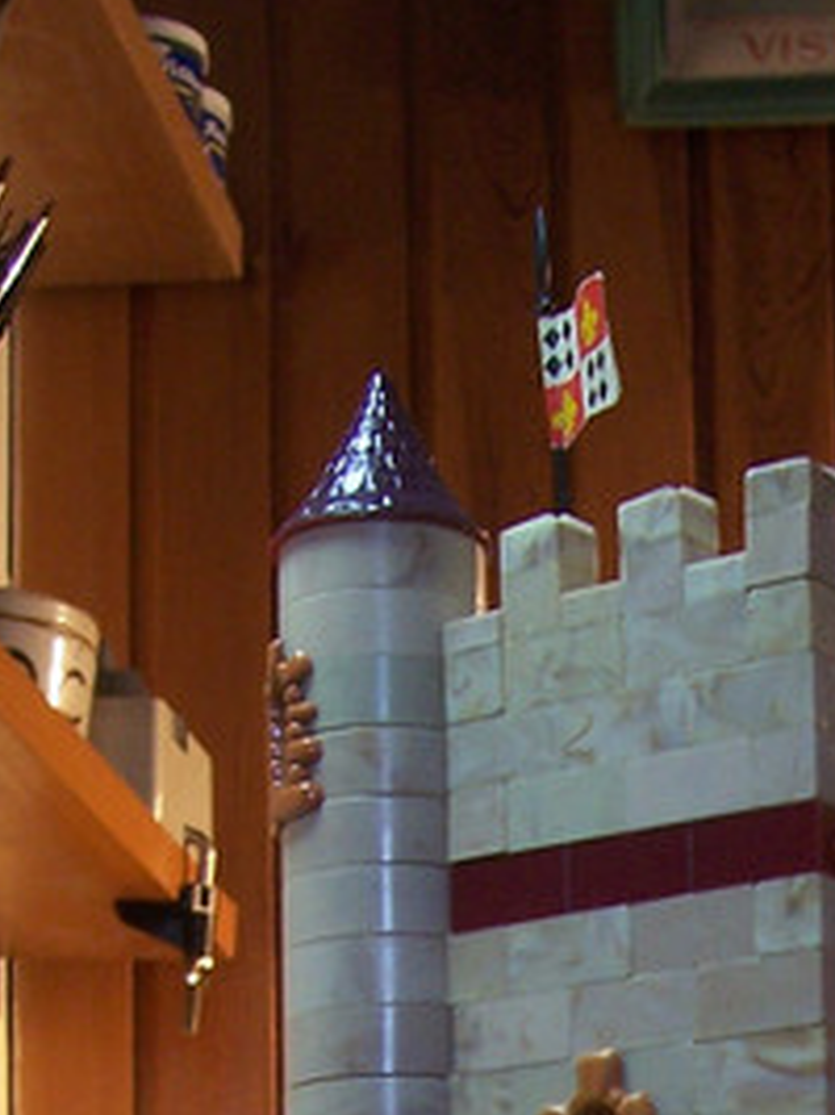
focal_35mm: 102
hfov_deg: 14.2
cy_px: 1524
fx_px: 3283
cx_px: 910
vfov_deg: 17.8
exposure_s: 1/30
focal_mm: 5.6
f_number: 2.7
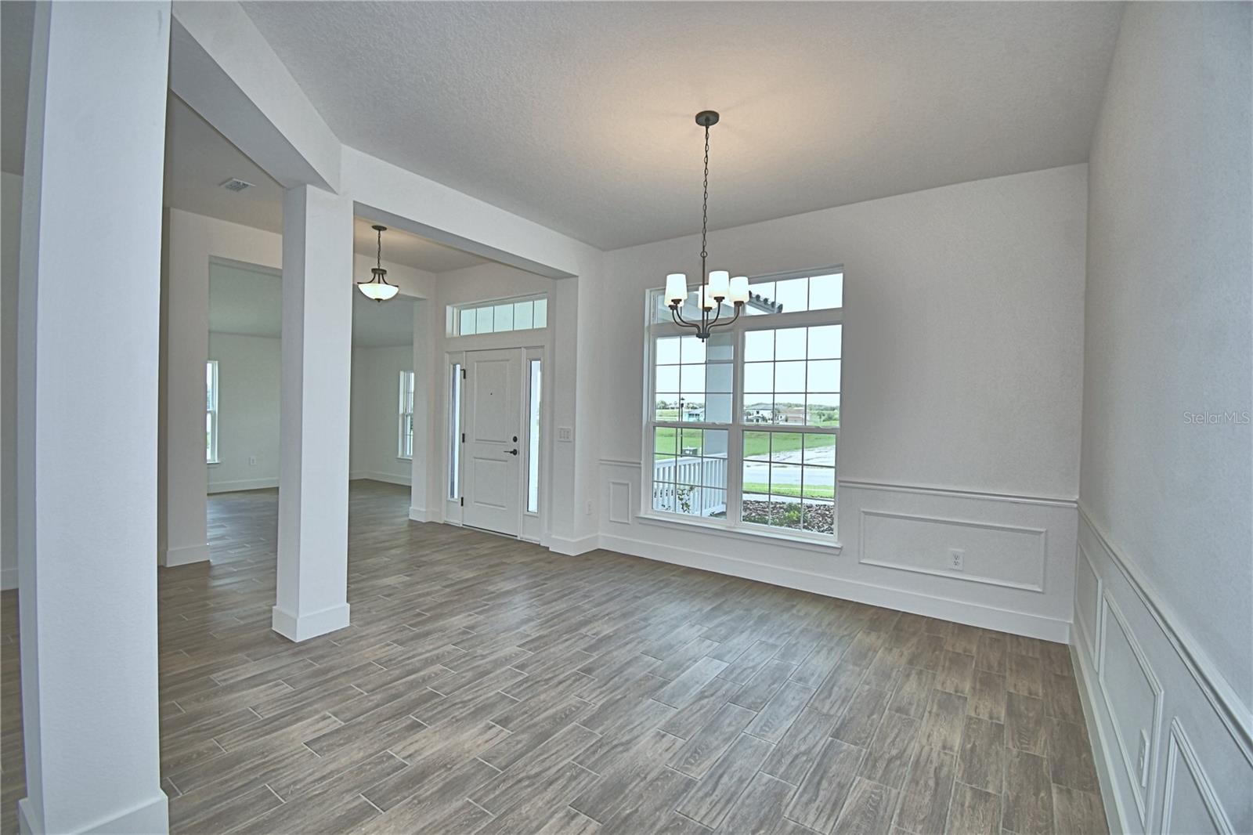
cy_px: 418
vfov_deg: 77.3
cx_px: 626
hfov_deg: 100.4
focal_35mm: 15
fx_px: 522
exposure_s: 1/60
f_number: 4.5
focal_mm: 10
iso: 100
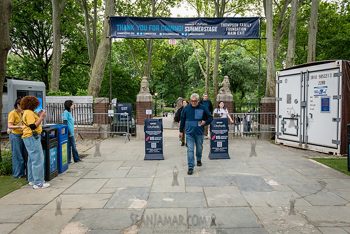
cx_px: 175
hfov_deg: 70.0
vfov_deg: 50.1
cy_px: 117
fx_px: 250
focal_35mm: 26
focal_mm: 24
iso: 4000
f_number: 4.5
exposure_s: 1/640
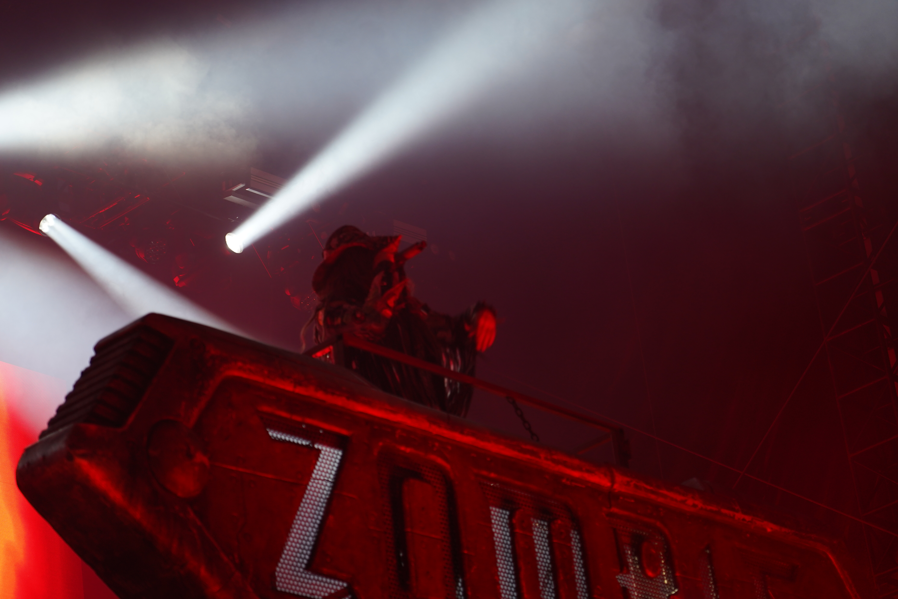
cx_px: 449
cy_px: 300
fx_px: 2619
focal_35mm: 105
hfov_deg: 19.5
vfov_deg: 13.0
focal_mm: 105
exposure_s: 1/125
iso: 800
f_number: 4
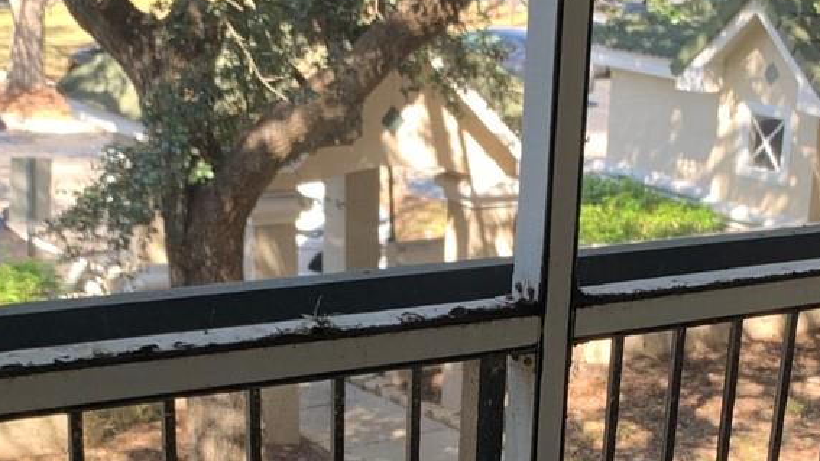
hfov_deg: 26.4
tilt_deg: -25.1
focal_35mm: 80
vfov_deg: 14.3
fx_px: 1740
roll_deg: -3.2
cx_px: 541
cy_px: 649
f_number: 1.8
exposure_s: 1/121
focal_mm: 4.25
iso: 40
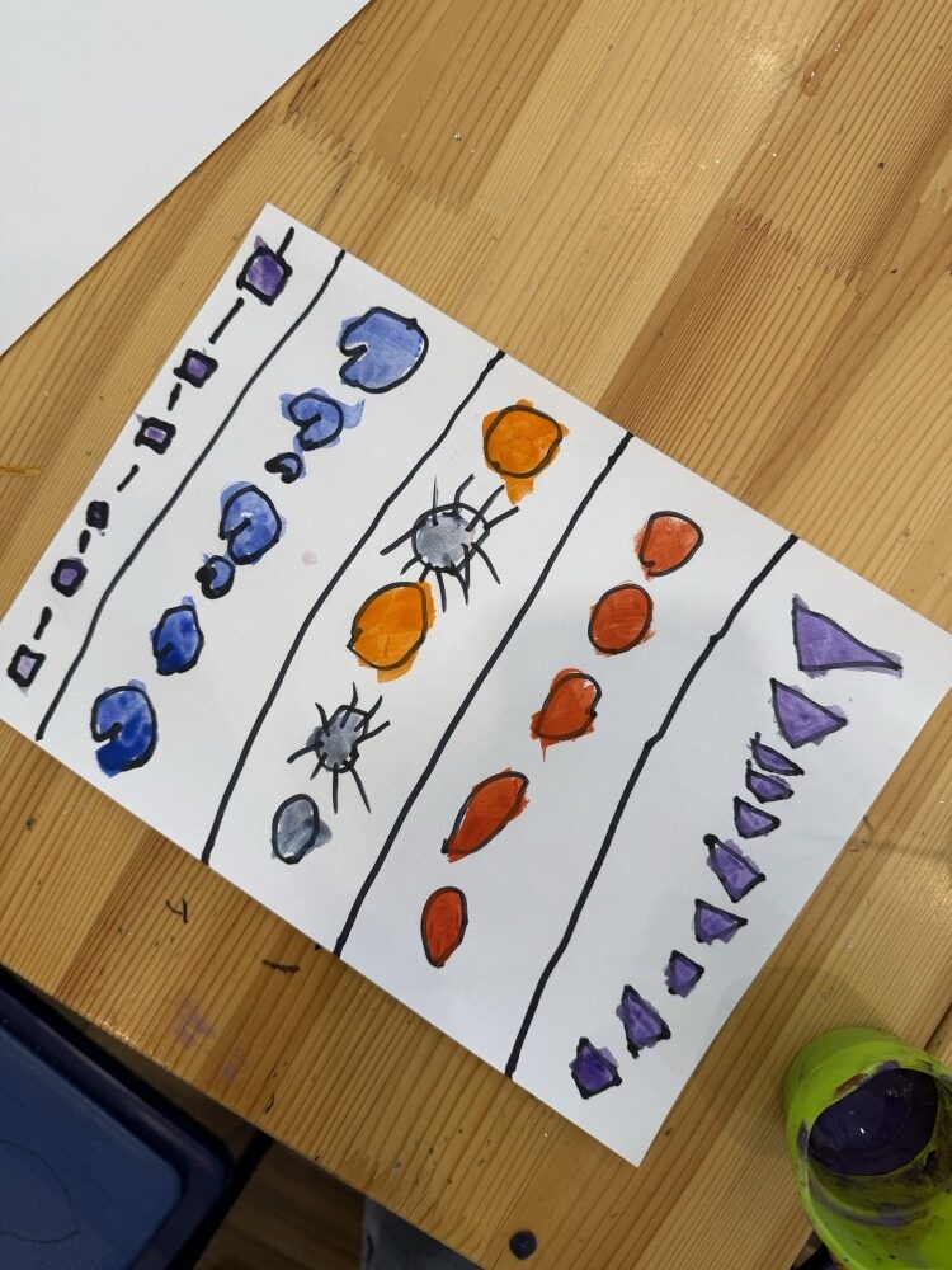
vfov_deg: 71.6
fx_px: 880
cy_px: 635
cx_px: 476
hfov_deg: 56.8
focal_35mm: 24
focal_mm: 6.76
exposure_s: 1/100
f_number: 1.78
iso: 64
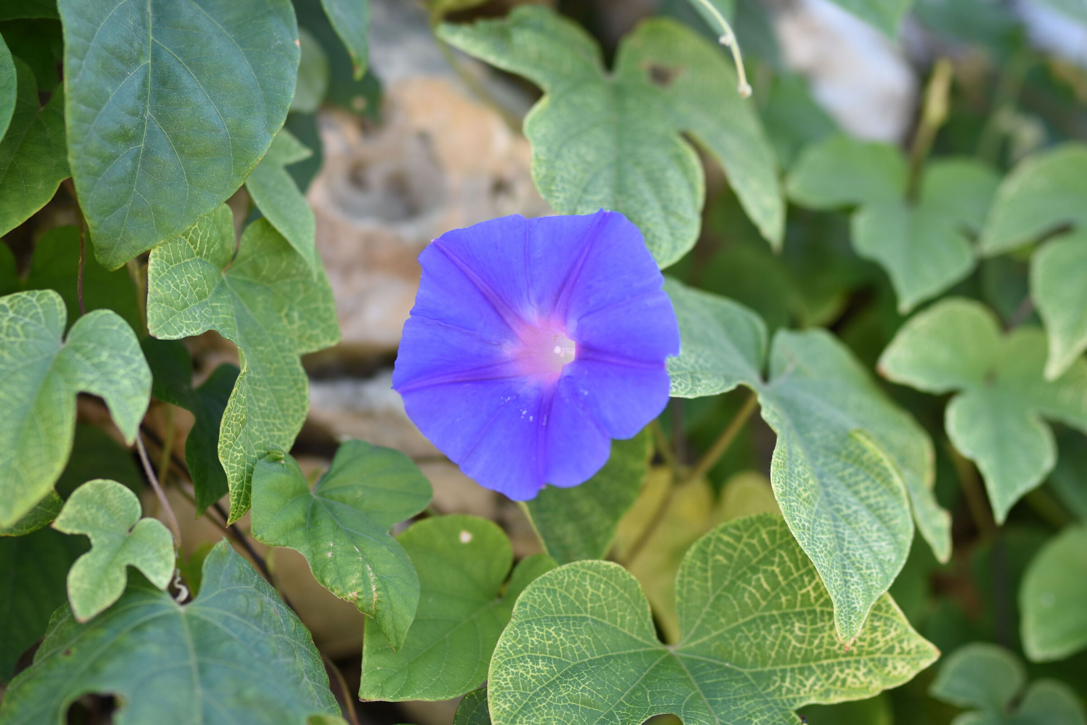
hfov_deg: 16.1
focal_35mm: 128
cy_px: 362
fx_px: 3849
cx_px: 544
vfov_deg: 10.8
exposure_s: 1/1000
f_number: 1.7
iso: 125
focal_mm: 85
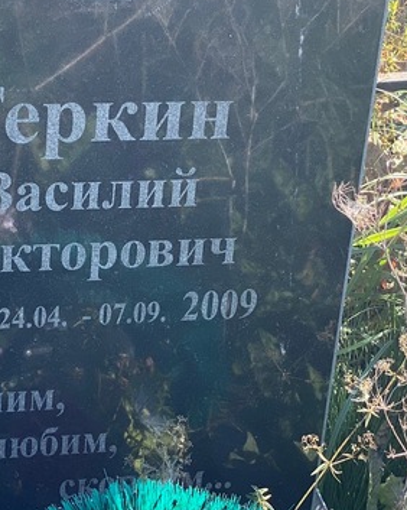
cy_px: 241
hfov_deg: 13.4
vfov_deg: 16.7
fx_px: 1733
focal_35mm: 115
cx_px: 150
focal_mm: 6
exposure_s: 1/271
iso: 20
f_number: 2
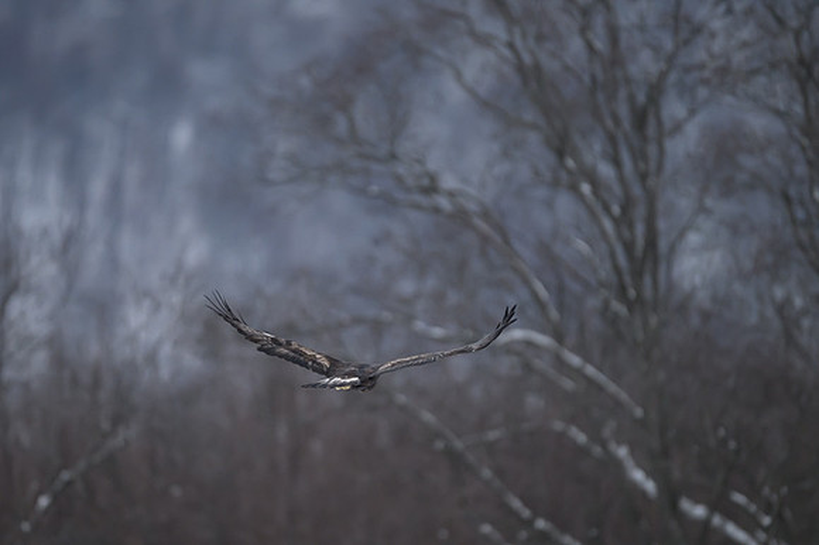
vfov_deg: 2.0
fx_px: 15894
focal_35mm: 699
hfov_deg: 3.0
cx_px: 308
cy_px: 340
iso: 1250
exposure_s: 1/1600
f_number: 4
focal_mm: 560
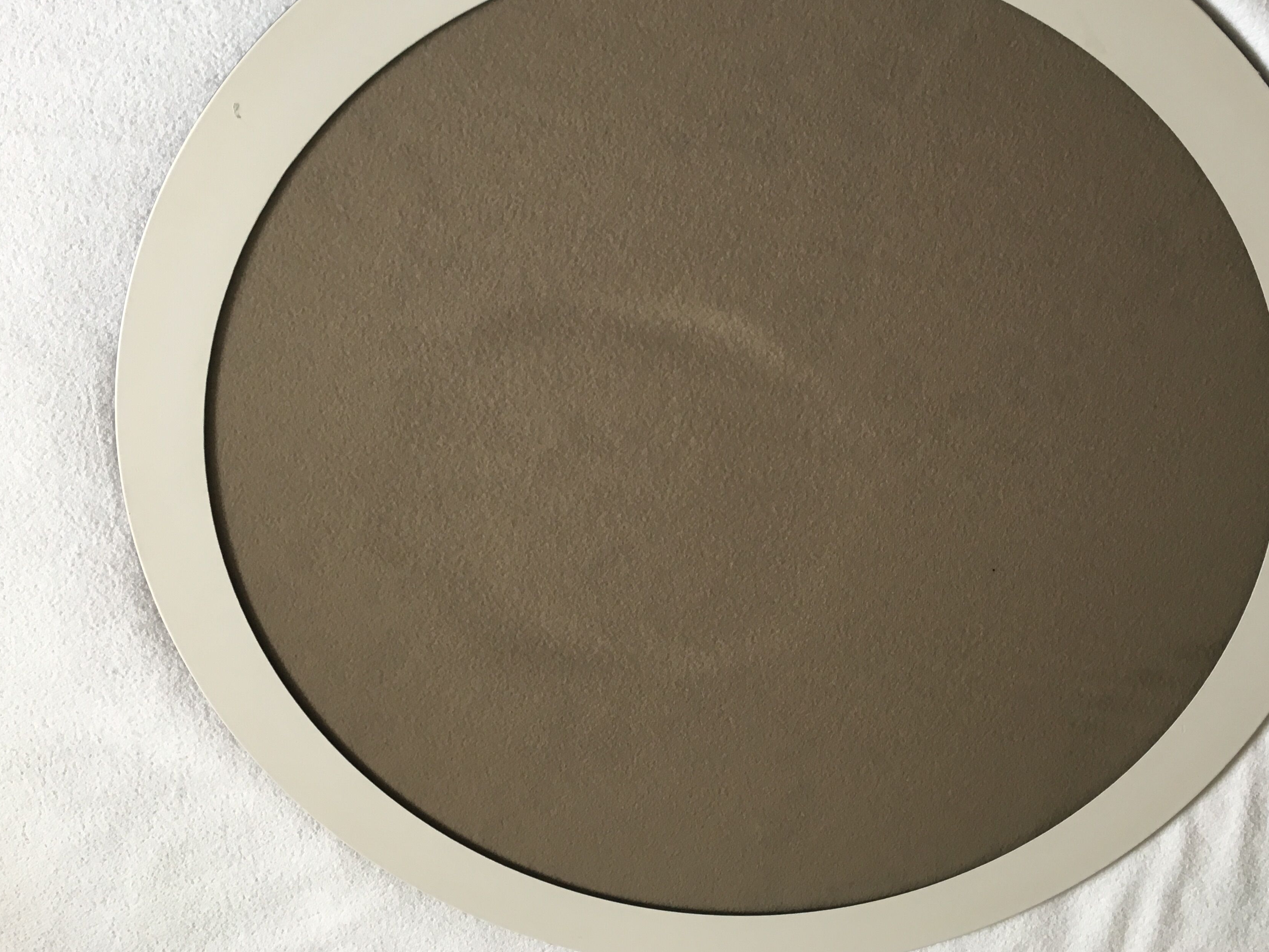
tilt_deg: -67.0
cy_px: 421
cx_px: 751
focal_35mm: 35
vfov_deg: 40.6
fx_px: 1283
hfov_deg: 52.3
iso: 80
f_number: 2.2
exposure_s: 1/33
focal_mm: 4.15
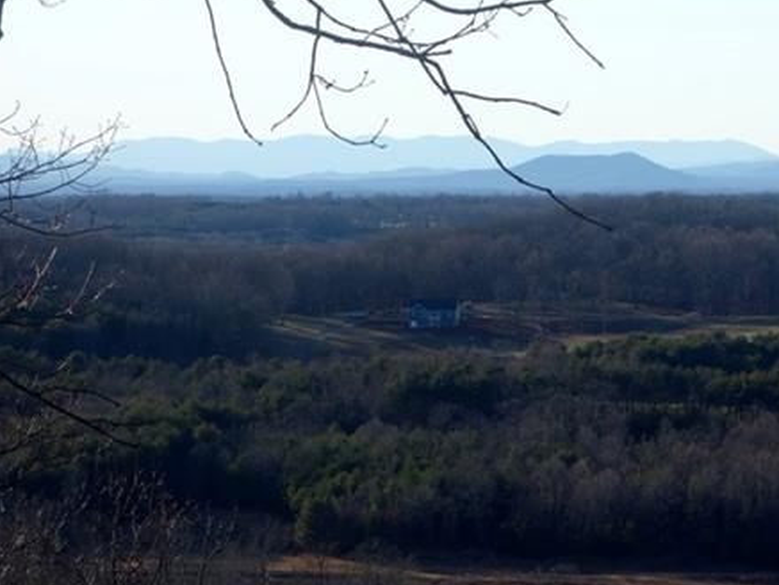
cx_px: 683
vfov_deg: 6.9
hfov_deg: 9.2
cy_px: 366
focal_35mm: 214
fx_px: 4817
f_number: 5.6
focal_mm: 35.26
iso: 125
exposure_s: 1/400
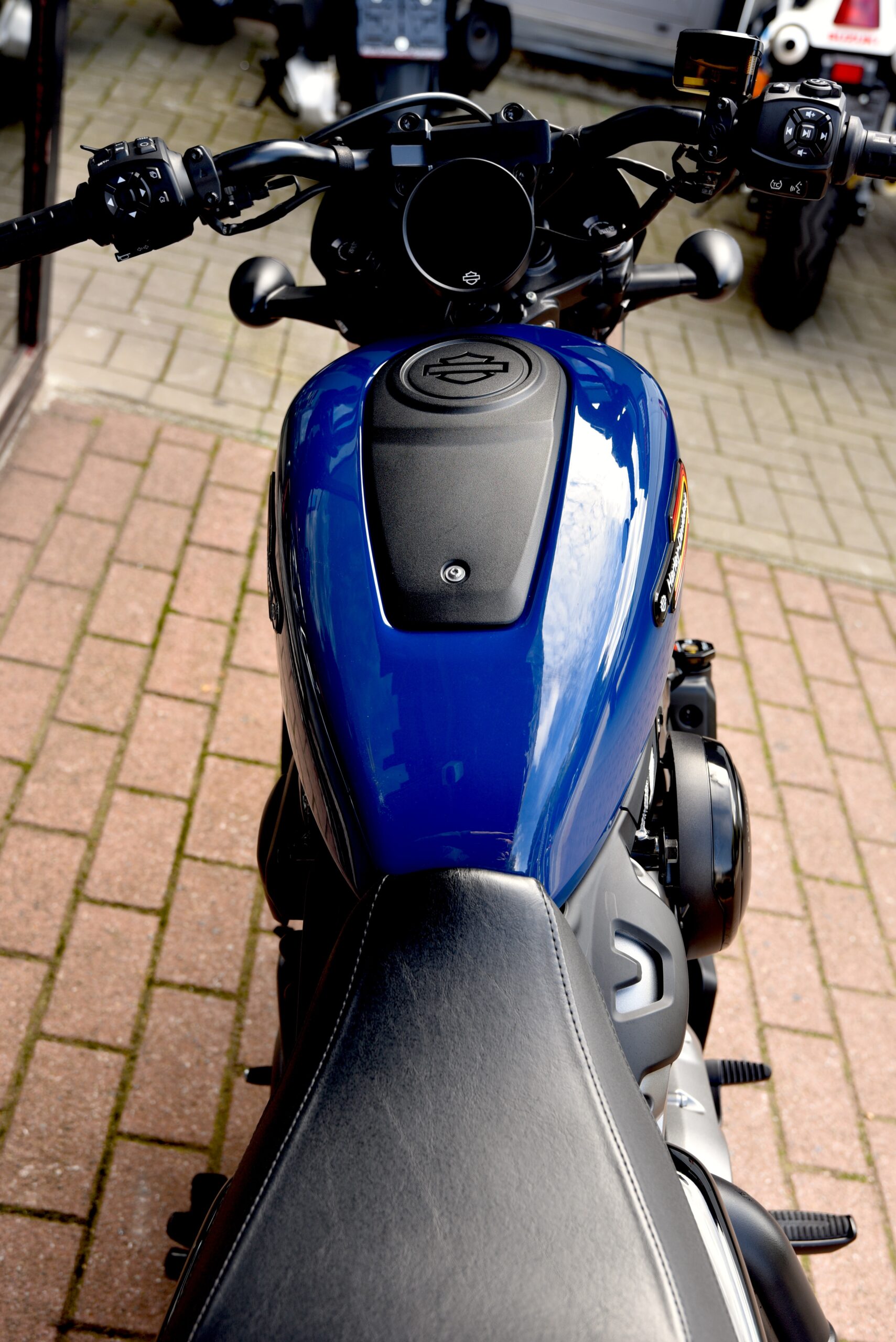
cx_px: 448
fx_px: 1678
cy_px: 671
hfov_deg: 29.9
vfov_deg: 43.6
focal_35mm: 45
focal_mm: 45
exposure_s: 1/100
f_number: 5
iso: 200
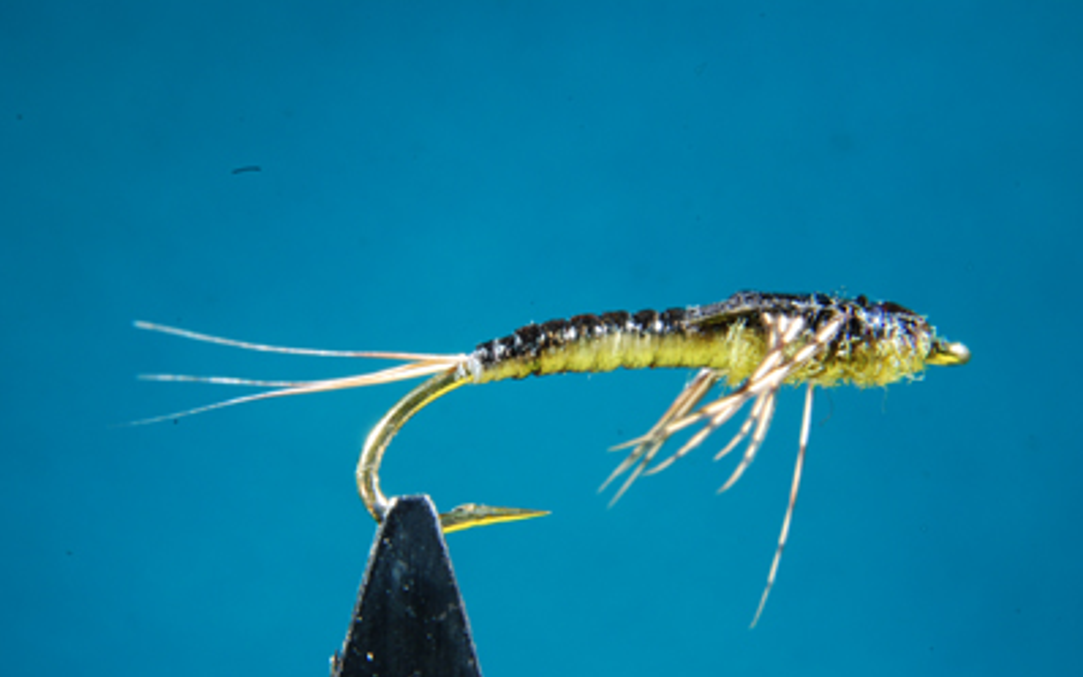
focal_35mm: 85
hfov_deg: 24.5
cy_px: 359
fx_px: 2495
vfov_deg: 15.5
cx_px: 542
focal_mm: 55
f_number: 29
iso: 200
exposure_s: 2.2
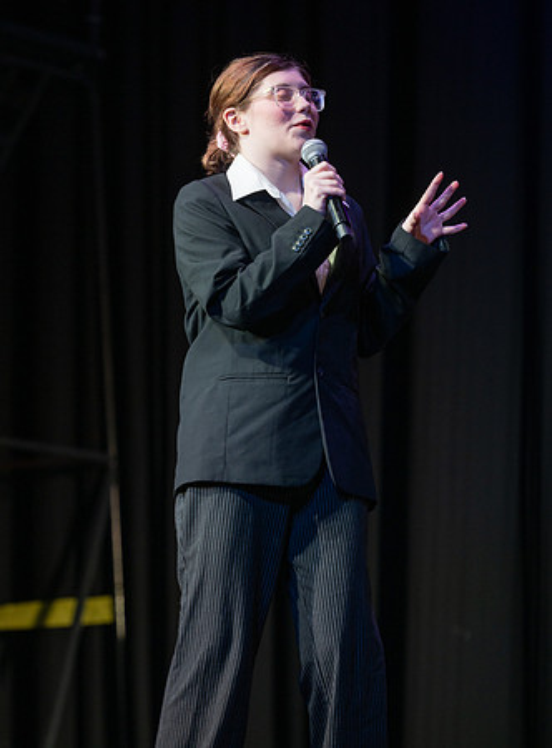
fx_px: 5415
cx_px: 64
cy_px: 378
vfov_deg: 7.9
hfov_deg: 5.8
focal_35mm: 252
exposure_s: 1/160
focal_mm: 160
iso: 180
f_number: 2.8
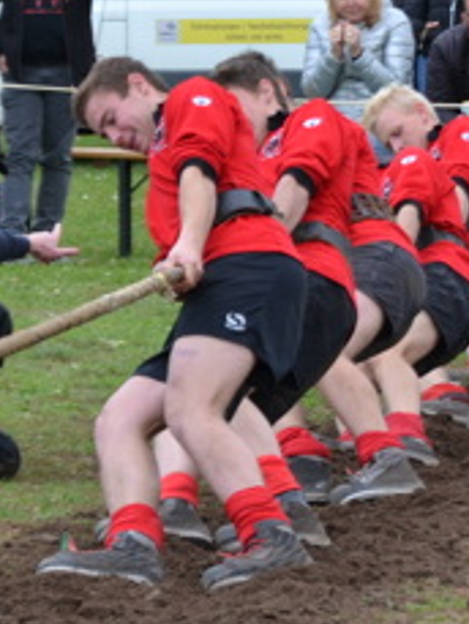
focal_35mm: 530
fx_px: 9560
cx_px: 275
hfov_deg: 2.8
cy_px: 309
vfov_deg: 3.7
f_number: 5.6
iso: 400
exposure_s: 1/200
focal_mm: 105
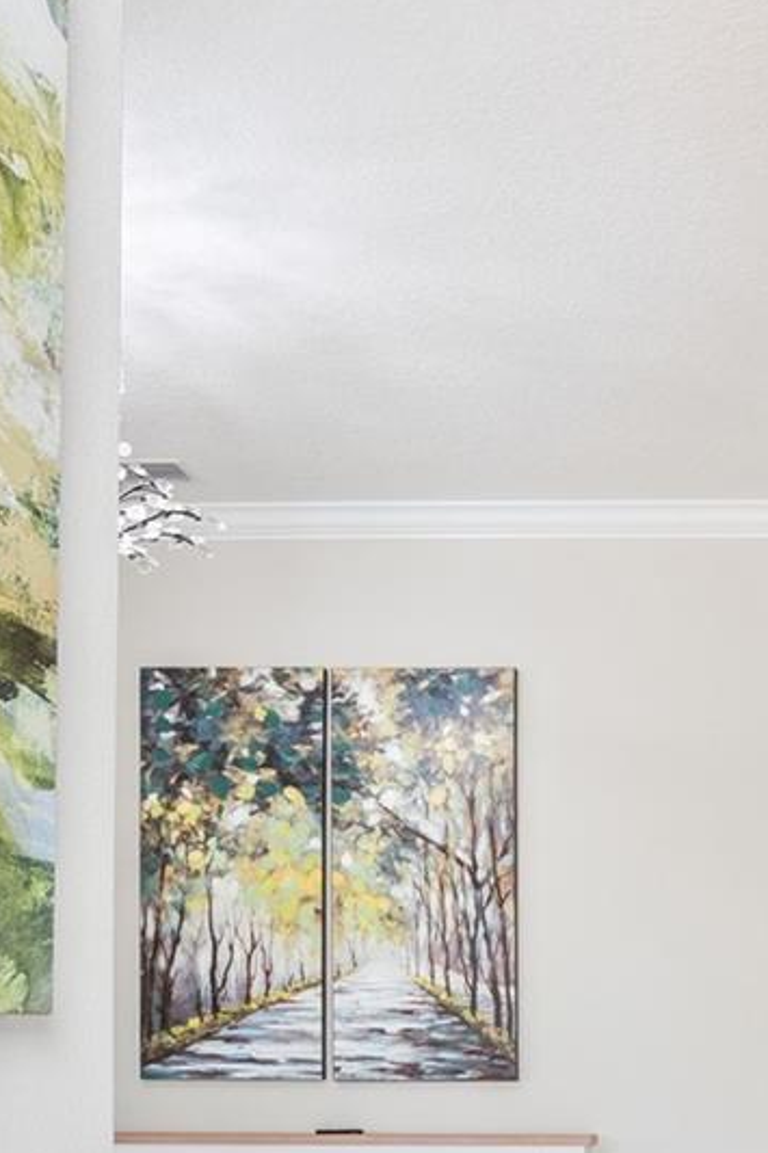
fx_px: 1537
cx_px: 844
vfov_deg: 38.3
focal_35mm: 48
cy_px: 1038
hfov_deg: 25.9
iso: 800
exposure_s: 1/50
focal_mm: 16
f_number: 9
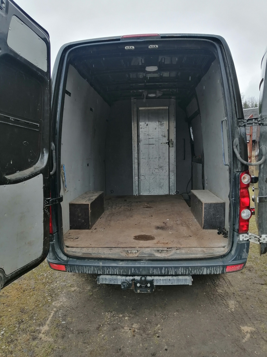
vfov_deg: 67.3
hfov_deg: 53.1
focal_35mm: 26
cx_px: 134
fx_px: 267
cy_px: 178
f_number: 1.8
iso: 50
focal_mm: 3.95
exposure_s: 1/377
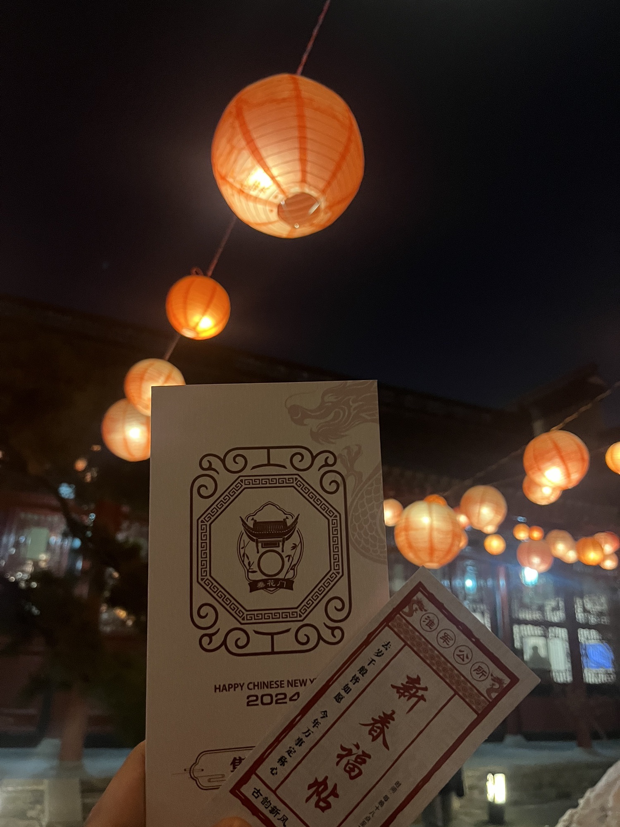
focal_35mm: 26
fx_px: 621
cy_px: 414
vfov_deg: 67.3
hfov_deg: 53.1
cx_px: 310
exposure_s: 1/33
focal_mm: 5.1
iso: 640
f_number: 1.6
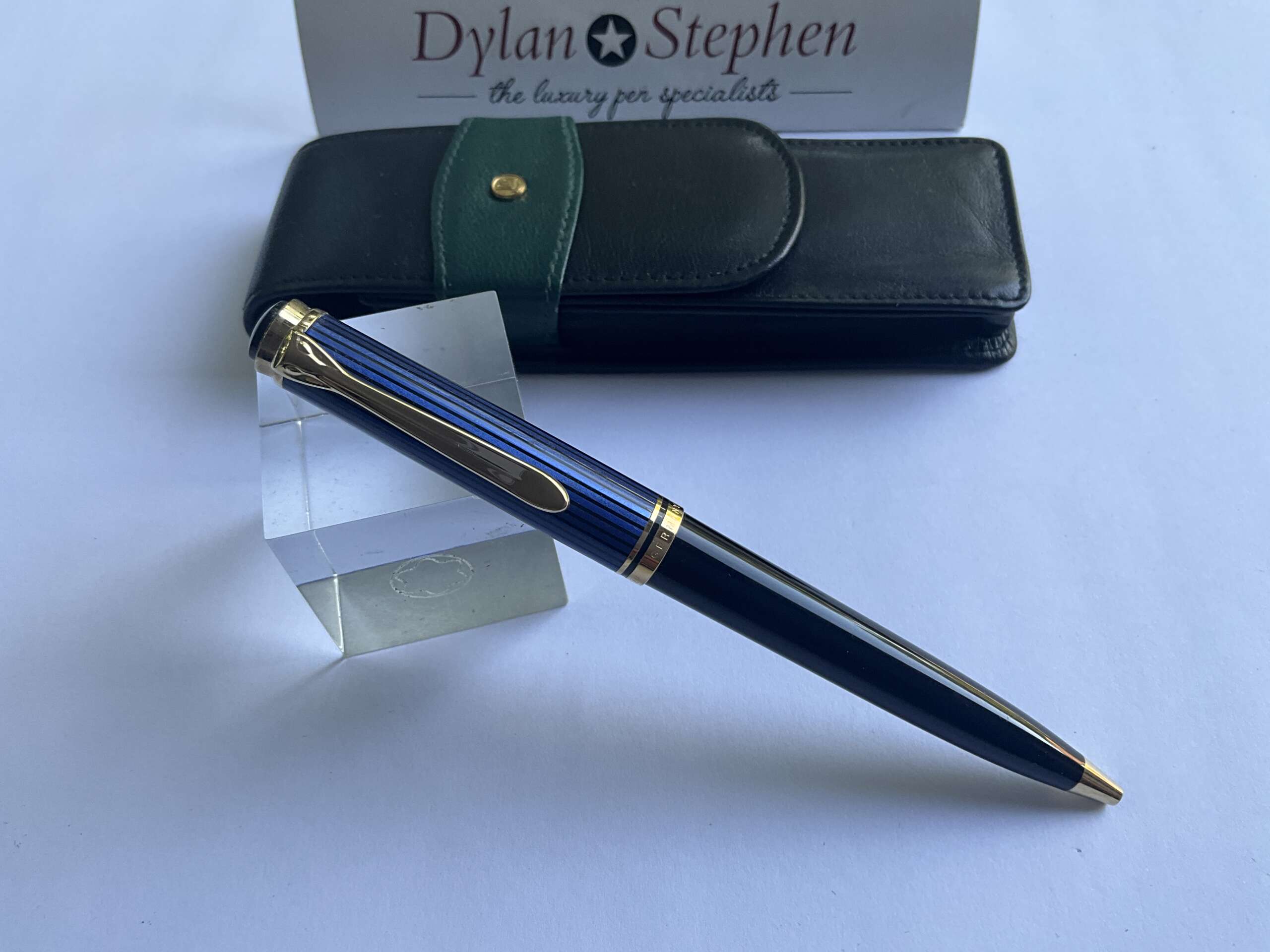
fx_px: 1064
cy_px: 476
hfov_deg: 61.7
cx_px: 635
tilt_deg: -56.9
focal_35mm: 29
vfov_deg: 48.2
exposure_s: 1/122
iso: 32
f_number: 1.8
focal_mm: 3
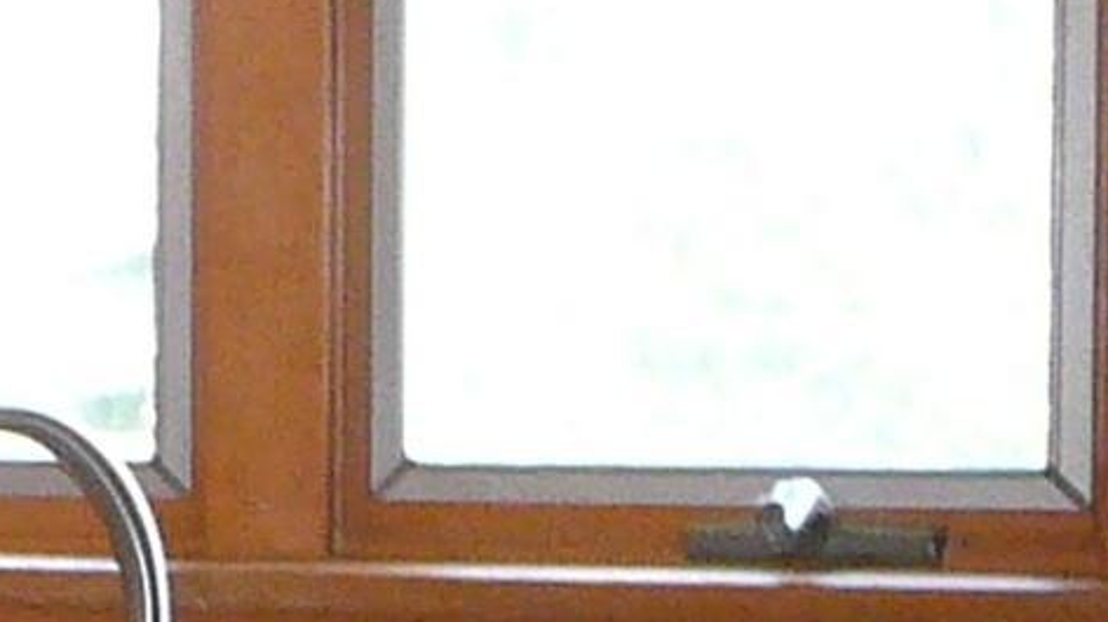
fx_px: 6079
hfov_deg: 9.2
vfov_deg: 5.8
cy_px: 627
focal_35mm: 207
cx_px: -1716
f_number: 2.8
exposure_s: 1/30
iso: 250
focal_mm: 5.2
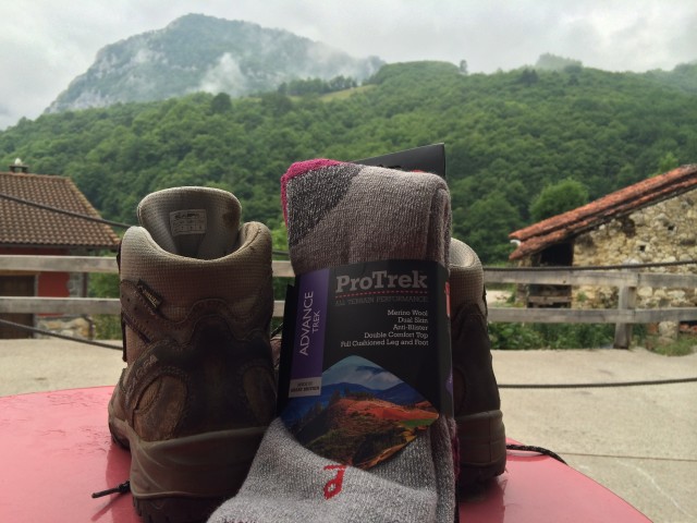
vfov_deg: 46.8
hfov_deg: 60.0
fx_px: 604
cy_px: 262
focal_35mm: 30
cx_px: 348
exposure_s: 1/208
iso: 32
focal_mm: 4.12
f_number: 2.2
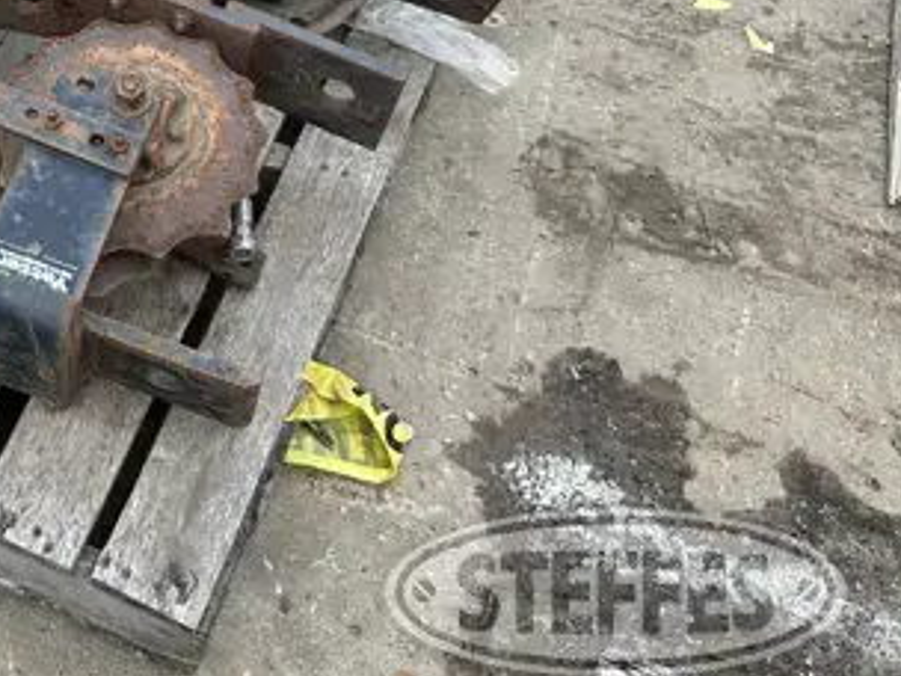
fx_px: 1588
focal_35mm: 61
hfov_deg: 29.2
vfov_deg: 23.1
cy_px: 0
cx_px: -39
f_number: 1.8
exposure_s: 1/123
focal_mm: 3
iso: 16
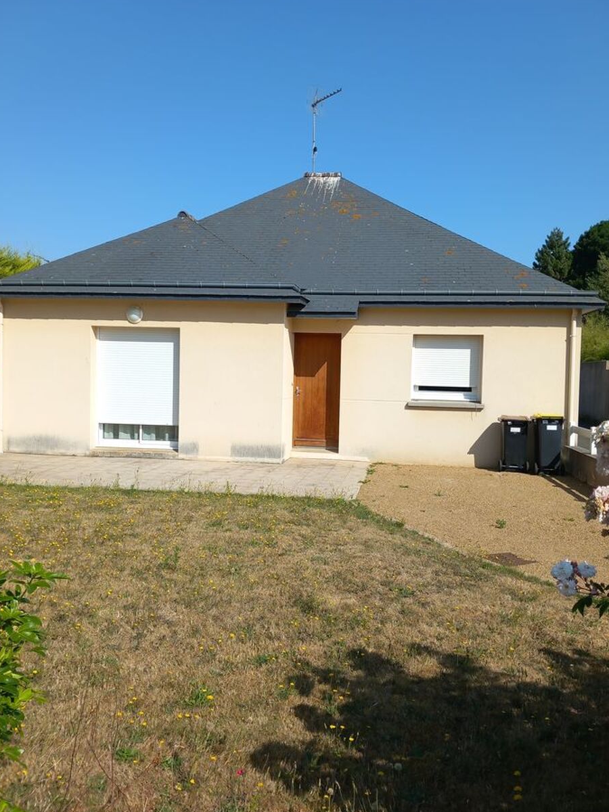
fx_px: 704
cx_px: 298
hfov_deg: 46.8
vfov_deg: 60.0
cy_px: 410
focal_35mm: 30
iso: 20
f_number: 1.8
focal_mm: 4
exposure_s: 1/665
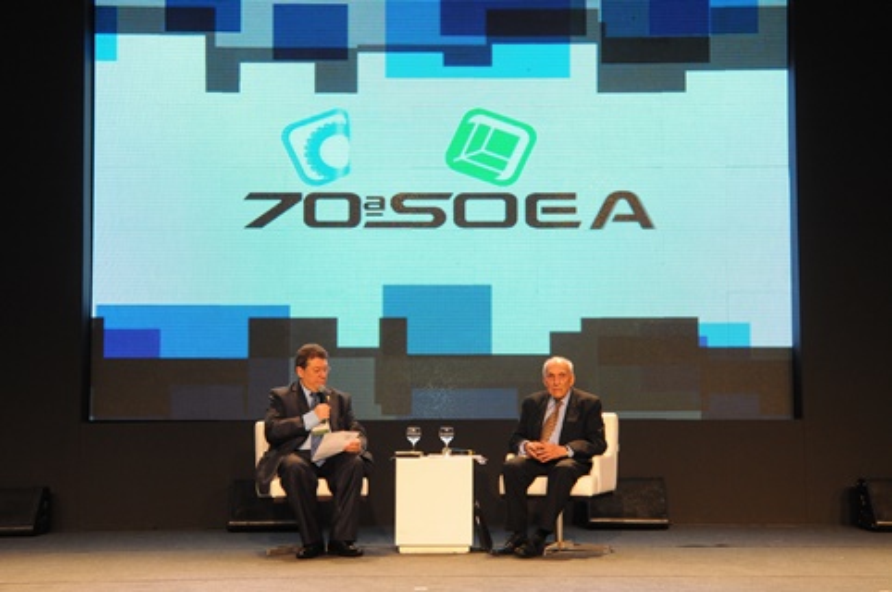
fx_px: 1410
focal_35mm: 57
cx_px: 446
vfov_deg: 23.7
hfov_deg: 35.1
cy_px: 296
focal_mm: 38
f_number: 3.5
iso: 1250
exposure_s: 1/125
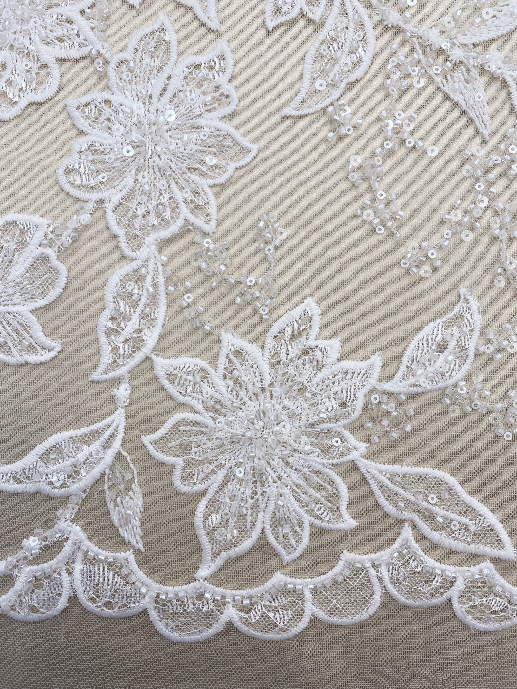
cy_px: 344
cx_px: 258
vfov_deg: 67.3
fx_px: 518
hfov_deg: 53.1
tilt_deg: -88.2
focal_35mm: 26
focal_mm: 4.25
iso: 32
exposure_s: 1/131
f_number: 1.8
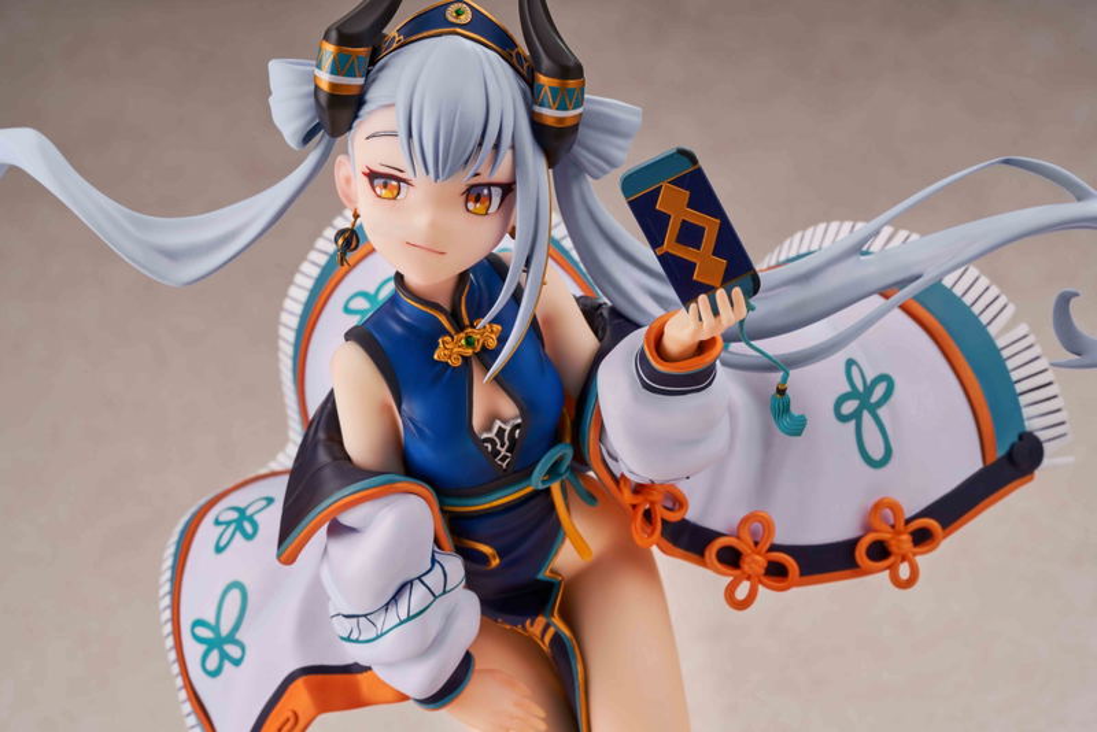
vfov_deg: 15.2
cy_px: 366
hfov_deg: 22.6
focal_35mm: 90
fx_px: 2743
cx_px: 548
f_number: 18
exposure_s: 1/160
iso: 100
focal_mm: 90
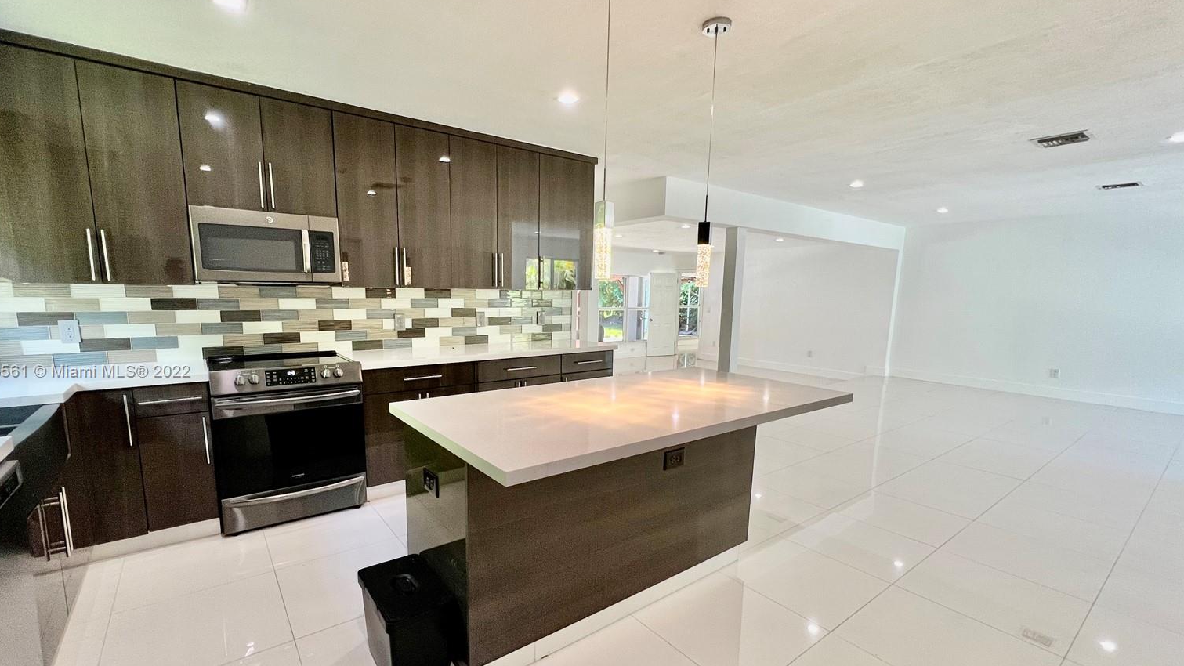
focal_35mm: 15
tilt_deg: -8.7
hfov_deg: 102.9
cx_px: 566
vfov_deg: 70.3
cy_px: 372
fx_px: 471
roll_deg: -0.8
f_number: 1.8
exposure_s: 1/120
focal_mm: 1.57
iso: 160
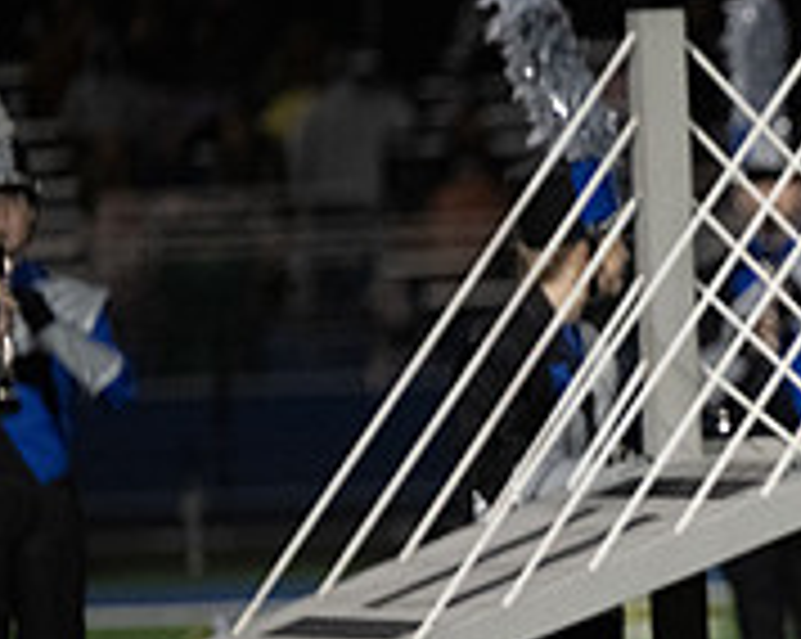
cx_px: 1292
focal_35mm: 535
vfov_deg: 2.9
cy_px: 745
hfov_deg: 3.6
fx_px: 12669
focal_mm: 175
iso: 5000
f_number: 2.8
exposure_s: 1/1250
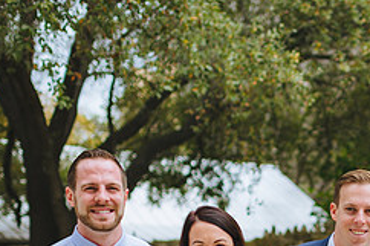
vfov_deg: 15.7
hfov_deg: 23.3
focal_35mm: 84
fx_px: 863
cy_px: 285
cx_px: 362
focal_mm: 35
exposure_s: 1/1600
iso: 80
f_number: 2
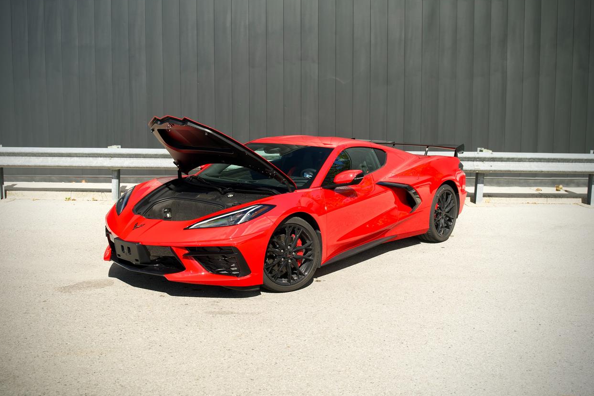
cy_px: 197
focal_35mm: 37
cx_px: 290
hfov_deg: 51.9
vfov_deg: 35.9
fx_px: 610
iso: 250
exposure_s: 1/50
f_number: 2.8
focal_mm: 24
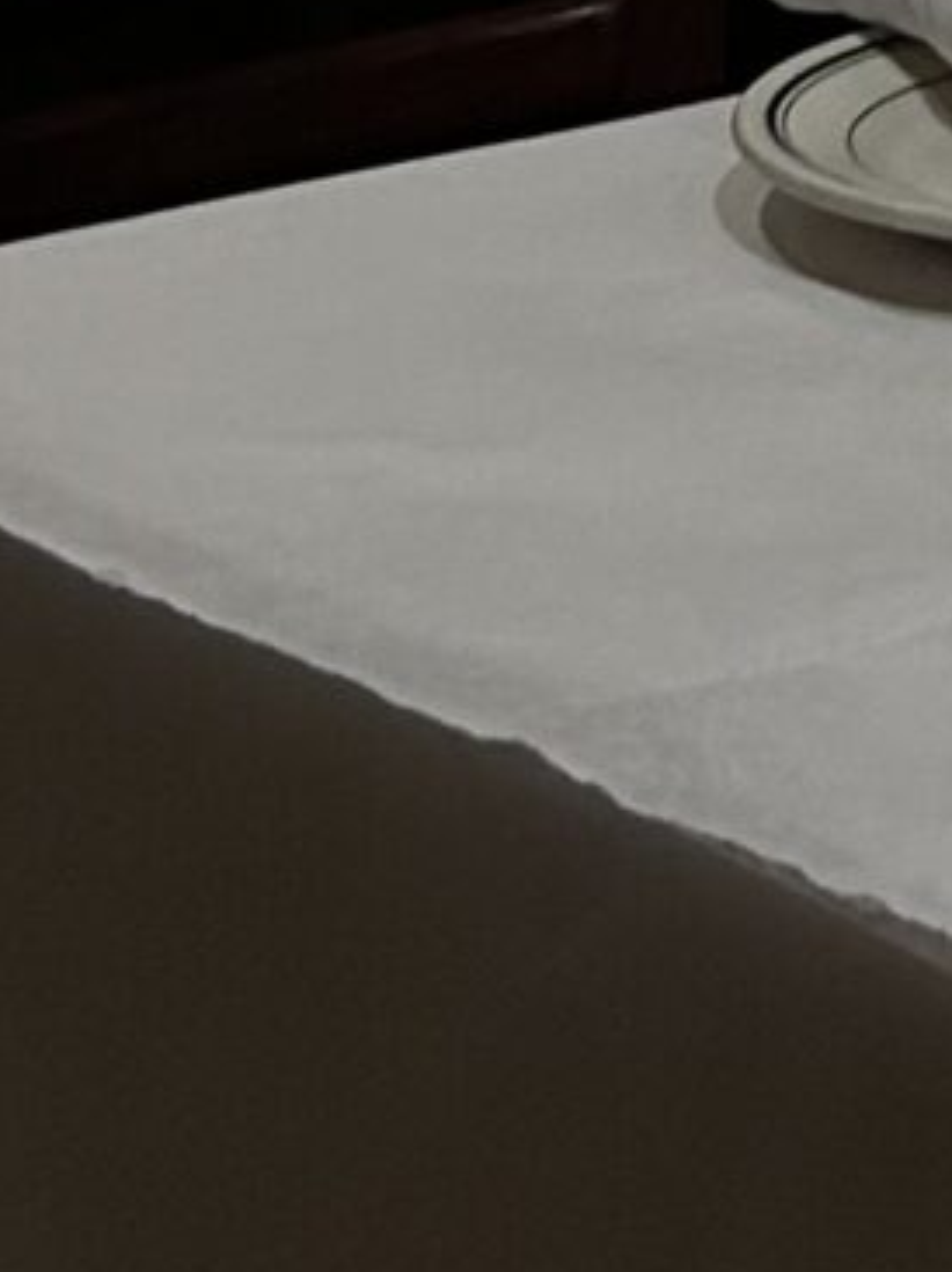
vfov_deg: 9.6
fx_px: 6682
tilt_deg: +0.7
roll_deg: -0.5
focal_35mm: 182
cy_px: -1828
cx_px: 2415
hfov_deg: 7.5
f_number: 1.5
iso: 200
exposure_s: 1/60
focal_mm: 5.7
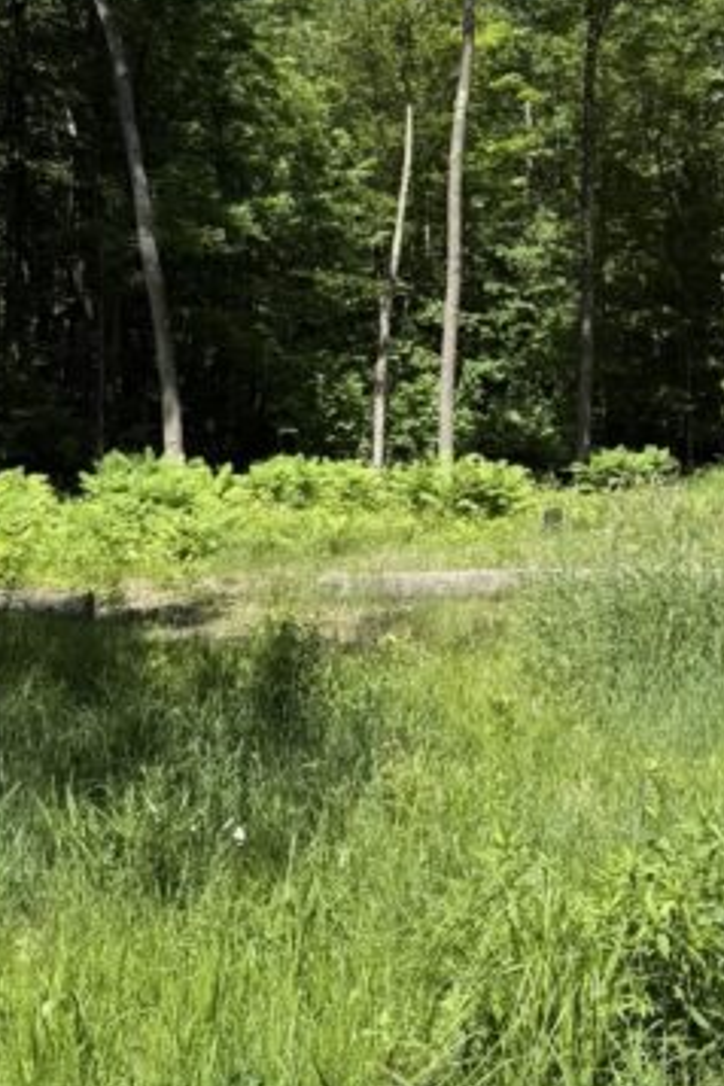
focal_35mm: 56
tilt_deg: +4.9
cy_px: 149
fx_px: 1689
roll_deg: +0.5
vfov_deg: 34.1
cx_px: 627
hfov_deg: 23.7
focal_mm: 6.76
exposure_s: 1/2110
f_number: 1.78
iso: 80
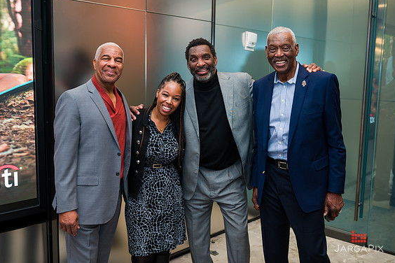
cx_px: 198
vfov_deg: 35.9
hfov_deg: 51.9
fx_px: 406
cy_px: 132
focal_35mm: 37
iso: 800
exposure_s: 1/200
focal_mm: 36
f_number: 4
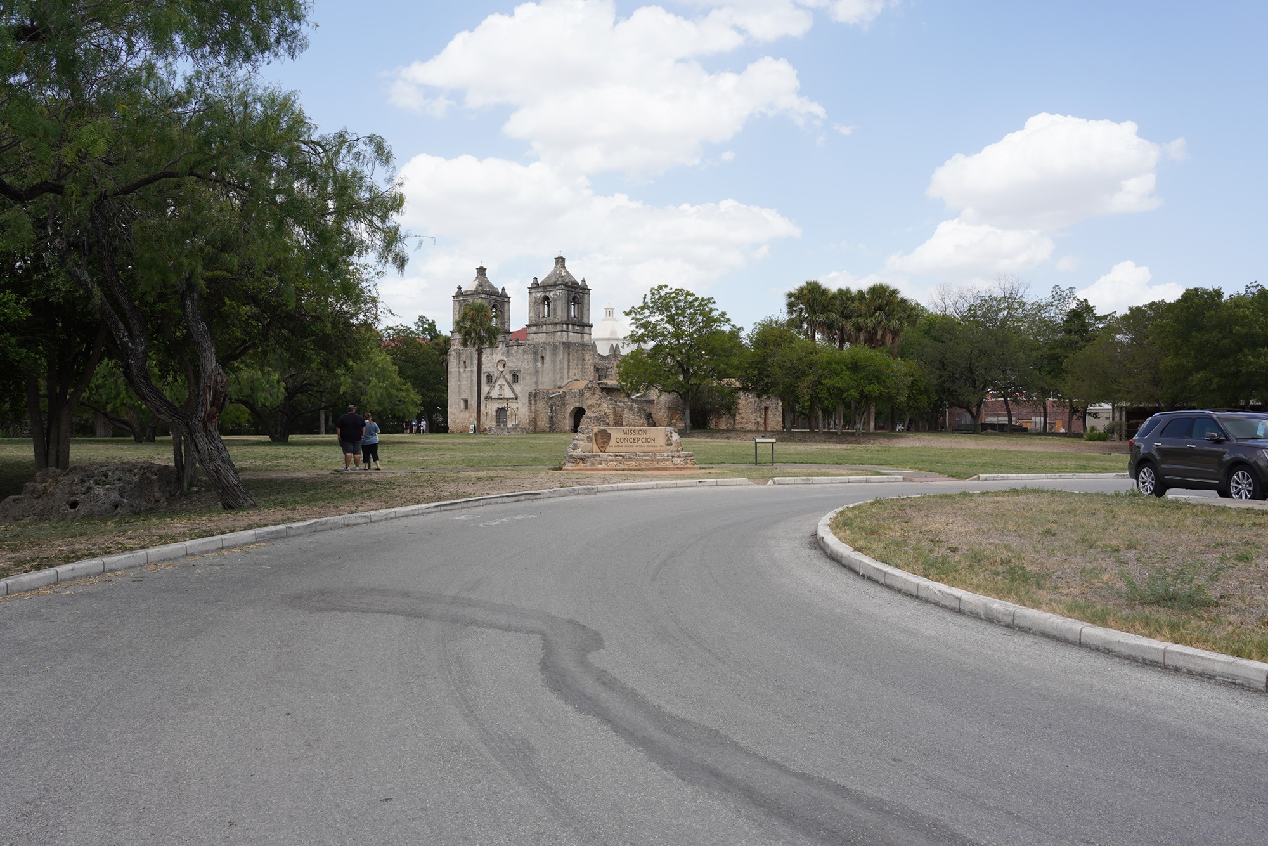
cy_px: 423
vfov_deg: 46.4
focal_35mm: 28
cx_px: 634
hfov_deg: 65.5
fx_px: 986
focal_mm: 28
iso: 100
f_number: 13
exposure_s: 1/100
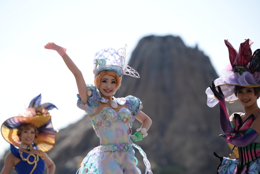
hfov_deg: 9.1
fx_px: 1641
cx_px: 114
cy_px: 97
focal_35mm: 227
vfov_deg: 6.1
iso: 100
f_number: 3.5
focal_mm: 200
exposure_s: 1/1000
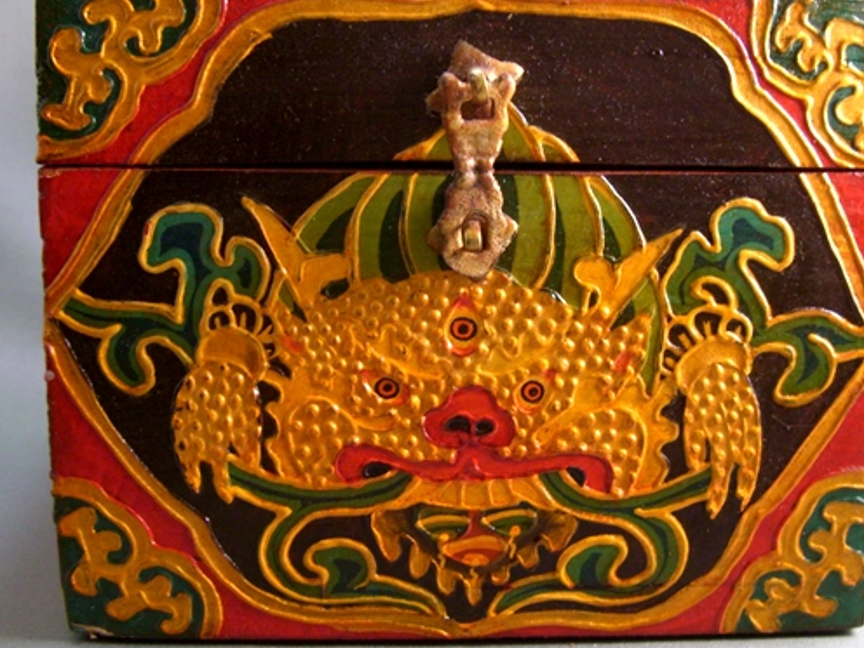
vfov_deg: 31.5
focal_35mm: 46
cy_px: 308
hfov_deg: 41.2
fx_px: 1148
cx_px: 469
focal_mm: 7.9
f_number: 2.8
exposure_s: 1/25
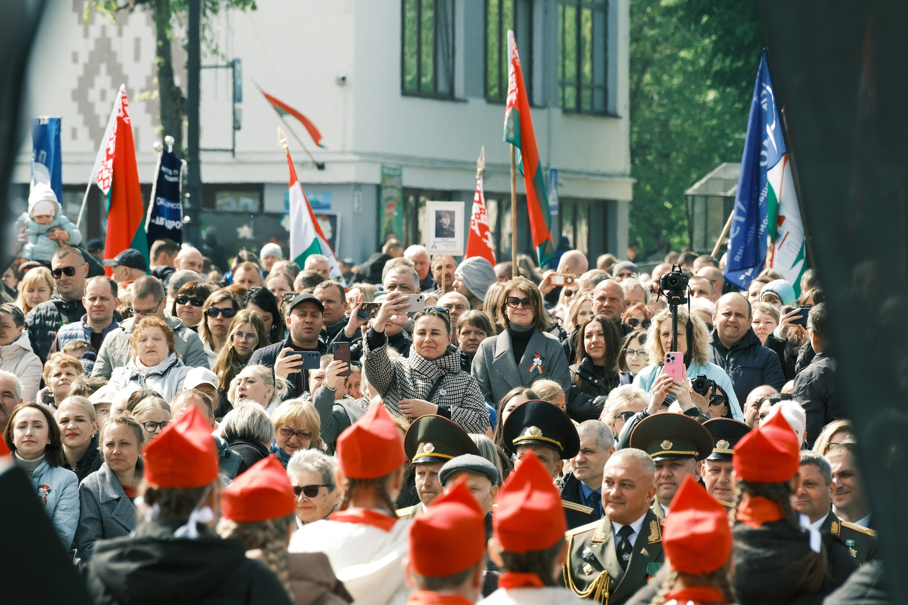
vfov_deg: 4.8
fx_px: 7239
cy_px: 302
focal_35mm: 287
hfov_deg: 7.2
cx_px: 454
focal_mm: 191.6
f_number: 7.1
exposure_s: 1/200
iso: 200
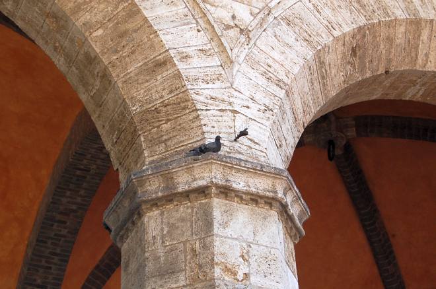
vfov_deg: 16.5
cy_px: 144
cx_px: 218
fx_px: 998
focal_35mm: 82
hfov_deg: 24.7
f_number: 9
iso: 400
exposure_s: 1/125
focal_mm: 55
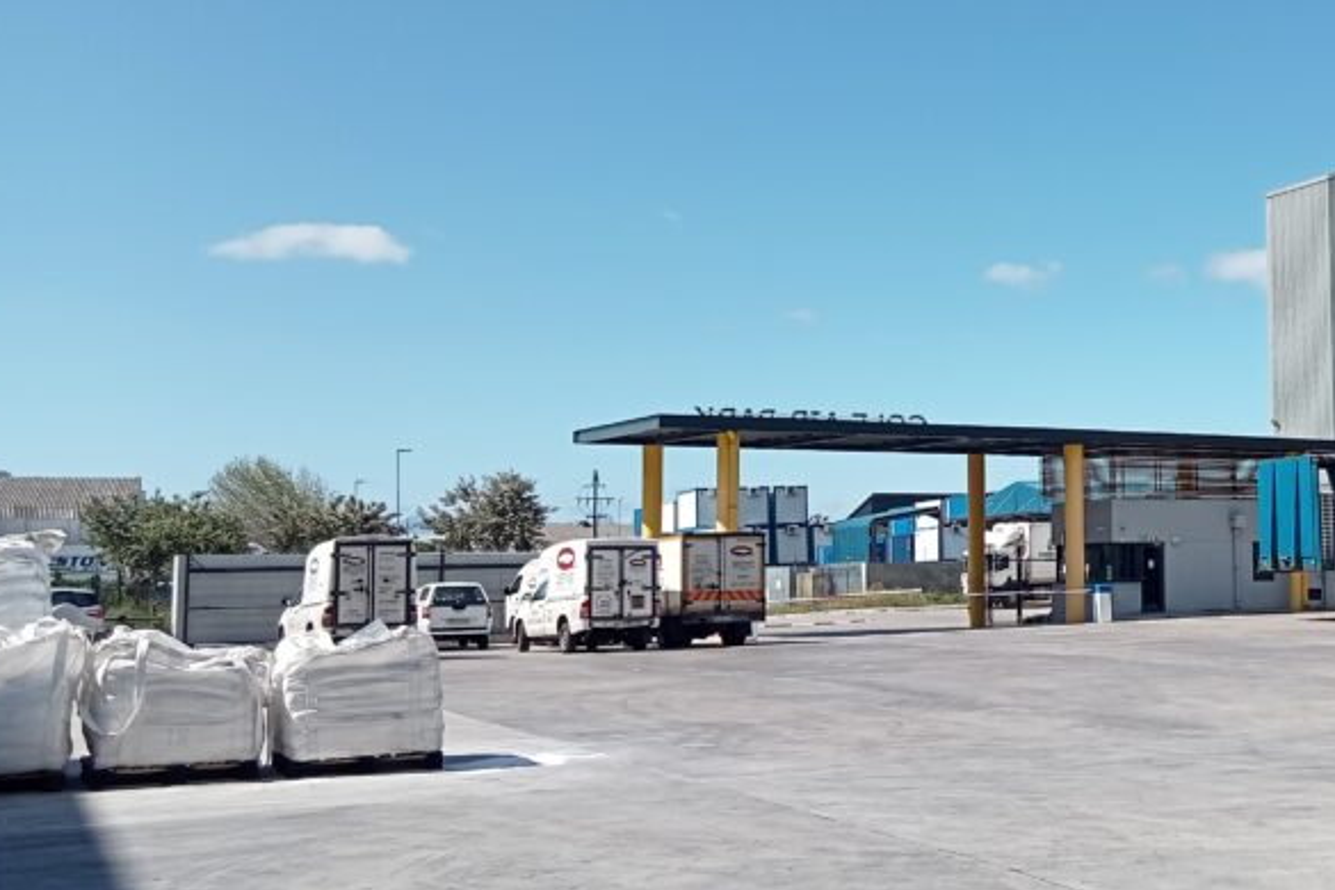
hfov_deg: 37.3
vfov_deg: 26.5
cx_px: 1102
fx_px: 1891
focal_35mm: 51
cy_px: 381
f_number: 2.2
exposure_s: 1/1081
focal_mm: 3.46
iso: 102
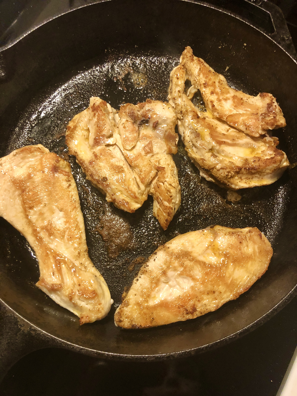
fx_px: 320
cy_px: 198
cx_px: 148
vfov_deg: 63.4
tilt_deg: -72.1
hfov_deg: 49.7
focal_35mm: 28
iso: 64
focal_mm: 3.99
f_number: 1.8
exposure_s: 1/15
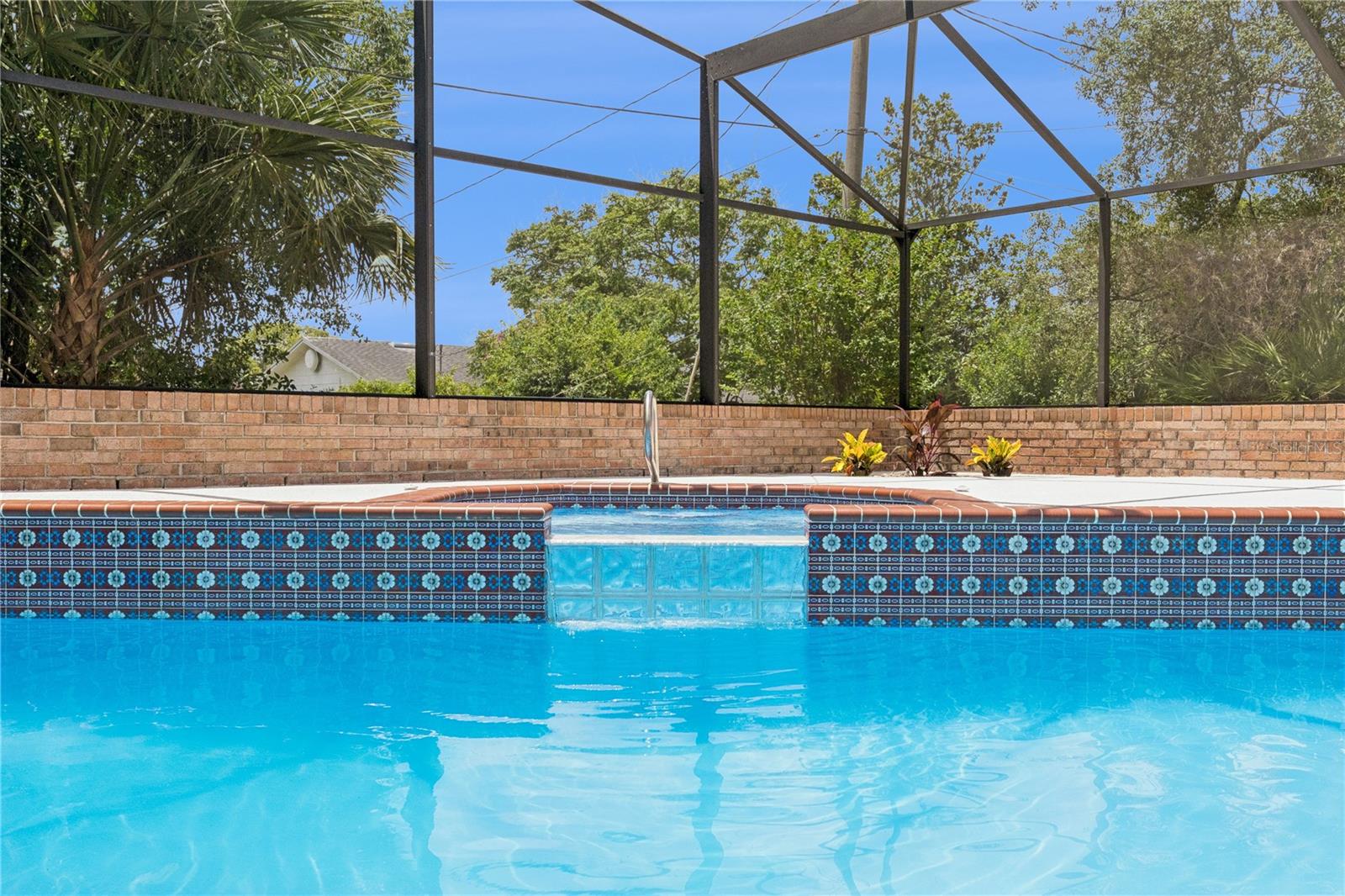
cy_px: 448
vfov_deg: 42.3
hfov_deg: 60.3
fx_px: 1158
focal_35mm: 31
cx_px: 672
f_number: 10
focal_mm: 20.9
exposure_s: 1/1250
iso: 800
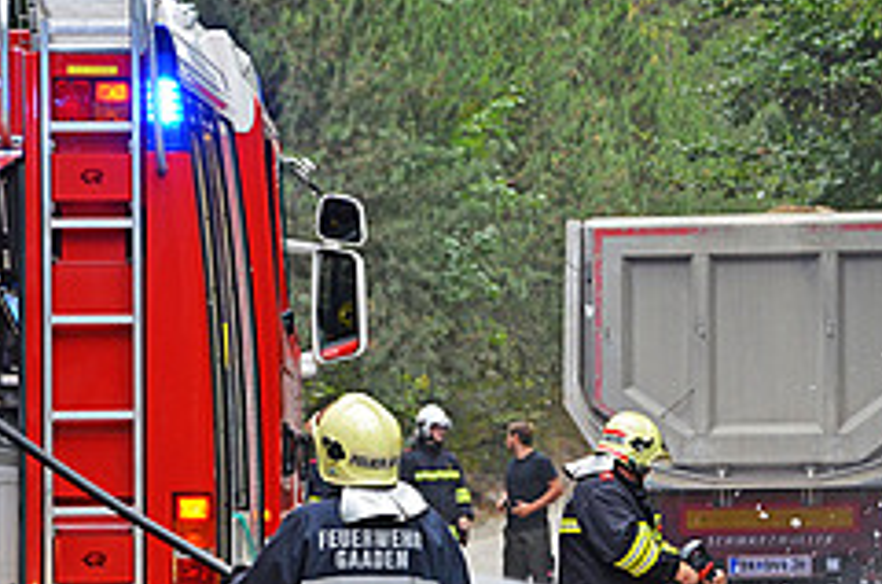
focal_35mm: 312
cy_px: 483
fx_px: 7629
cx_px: 395
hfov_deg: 6.6
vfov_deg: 4.4
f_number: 5.6
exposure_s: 1/60
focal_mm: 105
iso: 720
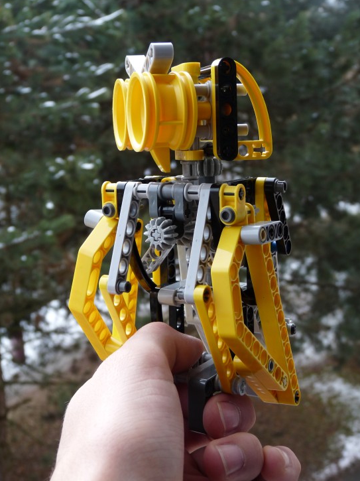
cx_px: 184
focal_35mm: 53
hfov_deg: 27.5
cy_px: 226
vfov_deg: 36.2
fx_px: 736
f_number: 3.6
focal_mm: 8.5
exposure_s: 1/125
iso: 100
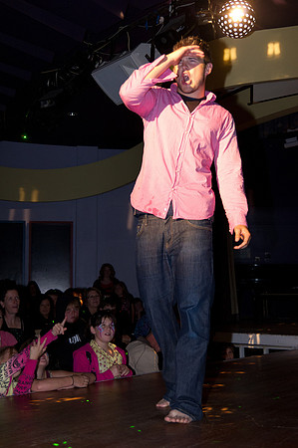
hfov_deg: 27.5
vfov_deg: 40.4
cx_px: 149
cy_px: 224
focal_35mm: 49
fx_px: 610
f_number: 2.8
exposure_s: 1/160
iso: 1250
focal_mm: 32.5
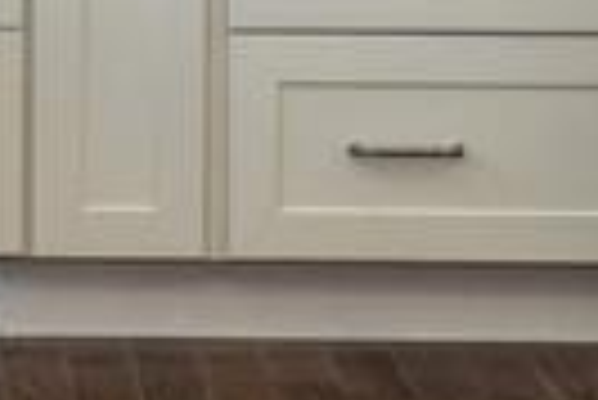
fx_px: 3076
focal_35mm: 185
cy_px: -524
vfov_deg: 7.1
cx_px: -184
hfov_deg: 10.8
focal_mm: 24
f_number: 5
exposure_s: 1/100
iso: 800
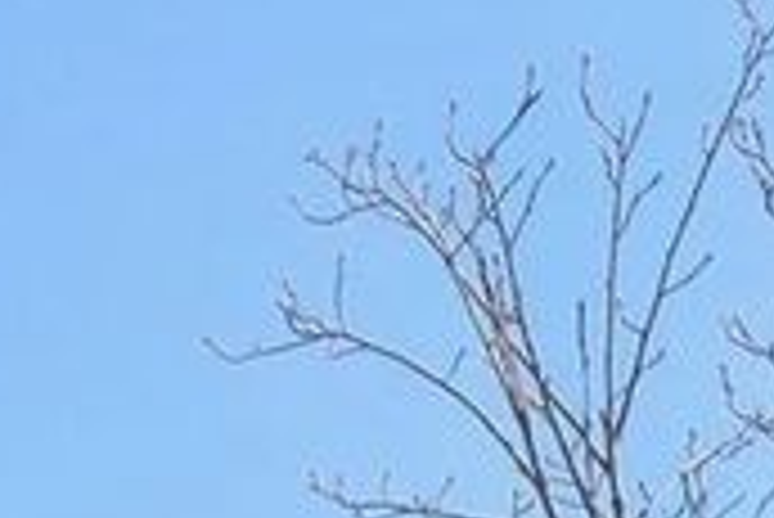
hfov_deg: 13.4
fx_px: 2650
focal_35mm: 123
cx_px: -927
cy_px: 1365
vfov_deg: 9.5
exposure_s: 1/1600
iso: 800
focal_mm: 13.8
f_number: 8
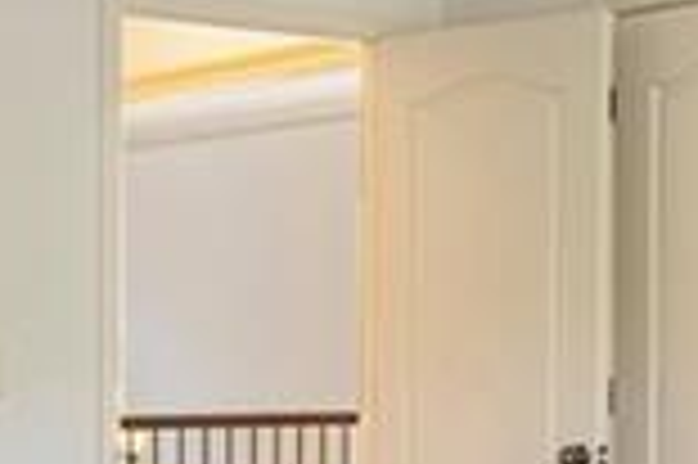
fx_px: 2053
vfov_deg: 12.9
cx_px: 536
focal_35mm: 106
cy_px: 340
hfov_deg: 19.1
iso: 640
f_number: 6.3
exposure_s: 1/125
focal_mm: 16
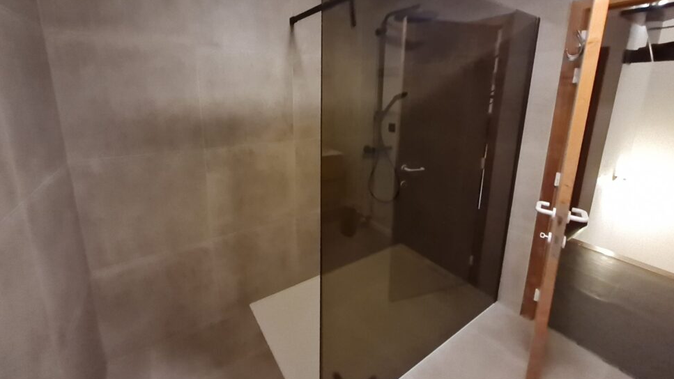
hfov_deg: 103.0
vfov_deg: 69.9
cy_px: 154
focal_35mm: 15
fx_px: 268
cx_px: 333
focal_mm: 1.74
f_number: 2.2
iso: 1250
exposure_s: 1/25
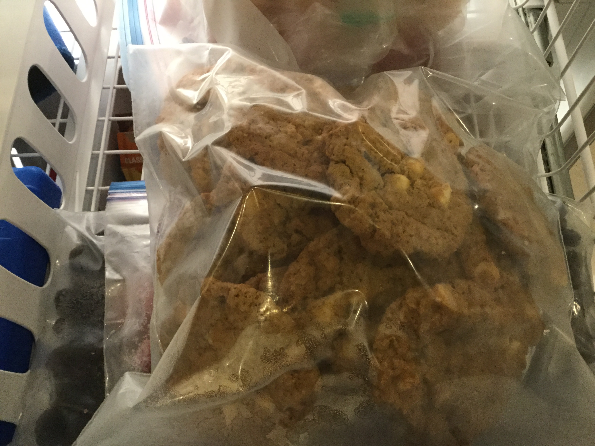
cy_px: 223
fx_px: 533
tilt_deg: -69.3
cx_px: 298
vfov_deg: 45.4
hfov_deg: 58.4
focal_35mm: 31
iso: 200
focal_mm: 3.3
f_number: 2.4
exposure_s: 1/30
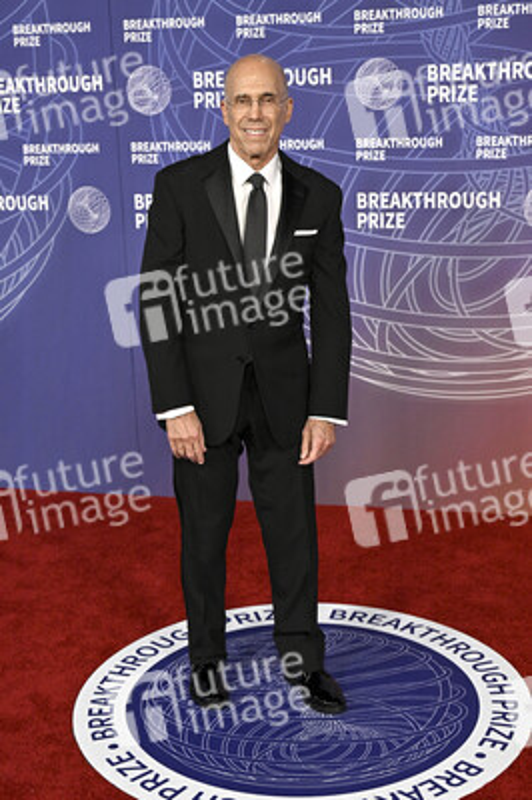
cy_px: 400
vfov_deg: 38.2
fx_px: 1155
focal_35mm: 52
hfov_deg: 25.9
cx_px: 266
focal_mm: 52
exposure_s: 1/320
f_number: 4.5
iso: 2000
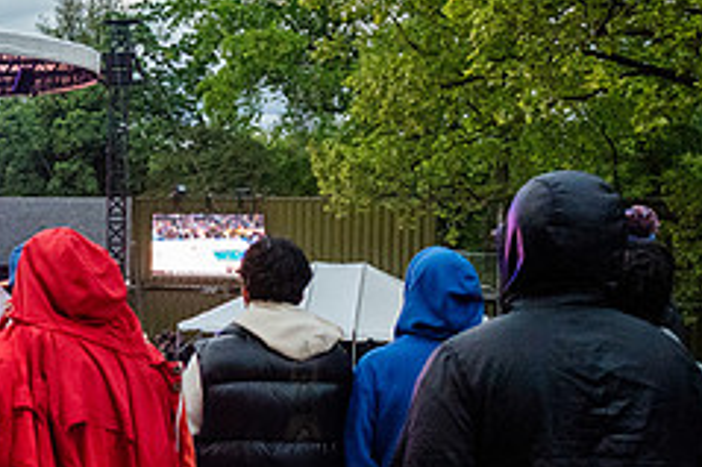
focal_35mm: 60
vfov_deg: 22.6
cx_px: -76
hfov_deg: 29.9
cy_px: 248
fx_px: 1169
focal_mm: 24
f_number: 4
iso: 6400
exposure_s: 1/320
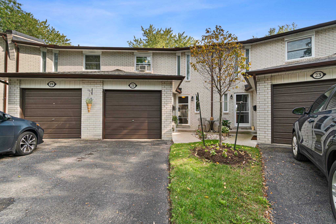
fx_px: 140
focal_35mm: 15
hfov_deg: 100.4
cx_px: 168
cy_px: 112
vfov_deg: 77.3
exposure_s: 1/40
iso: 100
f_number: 8
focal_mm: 10
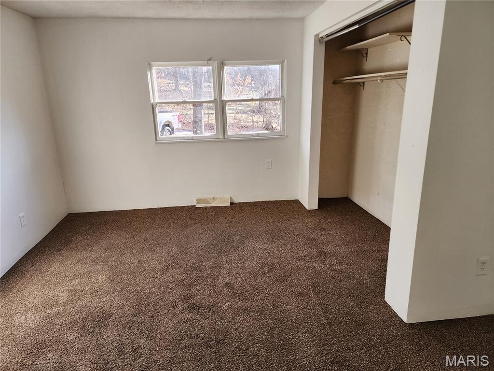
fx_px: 328
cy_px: 186
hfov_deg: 73.9
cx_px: 247
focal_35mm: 23
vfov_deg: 58.9
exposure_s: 1/180
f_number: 1.8
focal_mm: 6.4
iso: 100
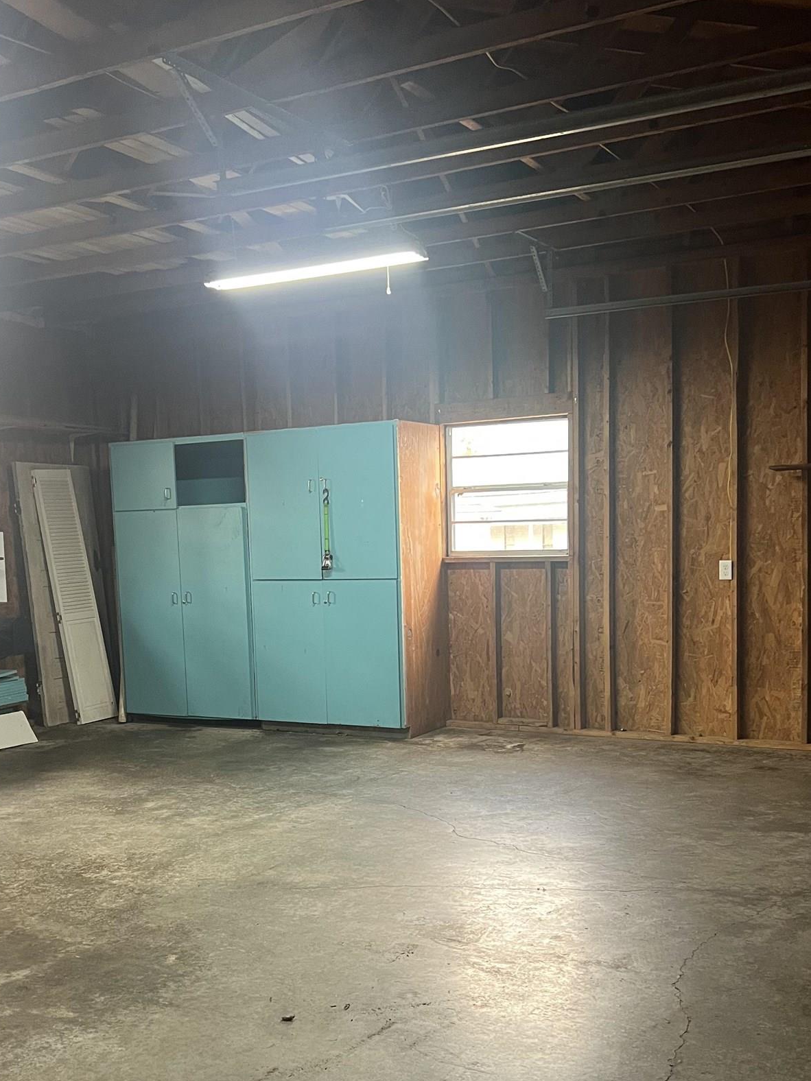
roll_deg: +2.4
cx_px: 375
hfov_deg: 37.7
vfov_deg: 48.7
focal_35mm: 38
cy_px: 645
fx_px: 1187
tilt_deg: -4.8
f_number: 1.5
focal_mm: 5.7
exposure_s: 1/60
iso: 250
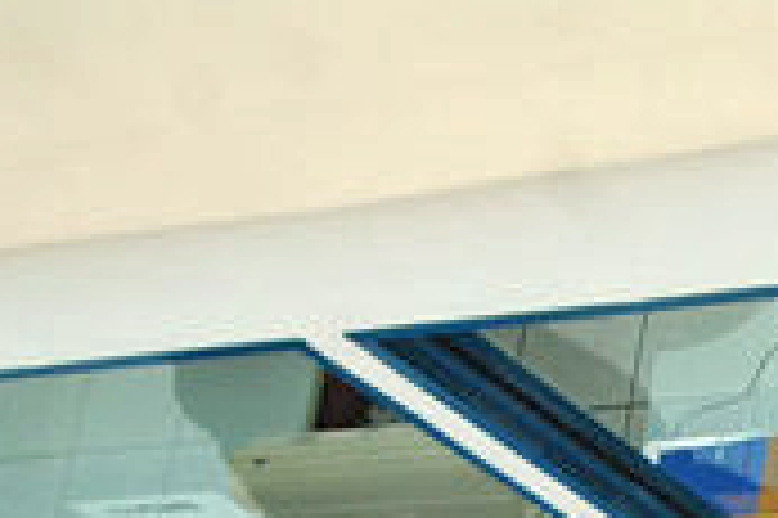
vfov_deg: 10.0
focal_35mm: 131
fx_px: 2828
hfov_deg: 14.8
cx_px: 1075
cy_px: 865
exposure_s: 1/50
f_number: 4
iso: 400
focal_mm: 24
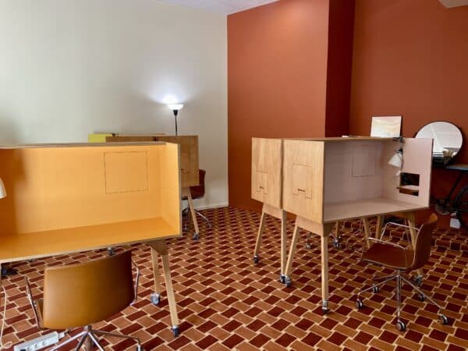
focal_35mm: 26
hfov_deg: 67.3
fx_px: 352
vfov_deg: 53.1
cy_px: 176
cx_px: 234
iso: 80
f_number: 1.8
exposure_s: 1/100
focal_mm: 4.25
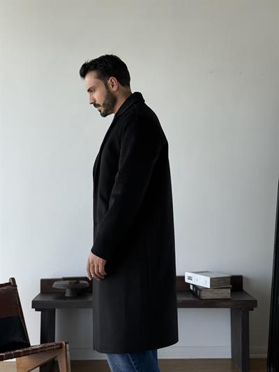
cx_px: 140
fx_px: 516
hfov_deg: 30.3
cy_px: 186
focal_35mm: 48
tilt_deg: +1.6
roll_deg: +0.0
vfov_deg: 39.6
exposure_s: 1/319
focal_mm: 6.76
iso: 80
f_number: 1.78
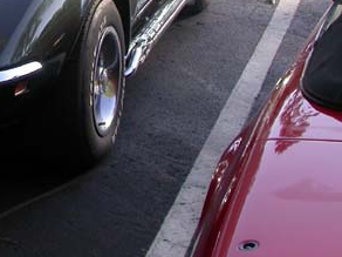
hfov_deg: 17.8
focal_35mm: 104
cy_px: -19
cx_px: -89
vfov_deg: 14.0
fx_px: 1028
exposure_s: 1/116
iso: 100
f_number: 4.7
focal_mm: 7.85
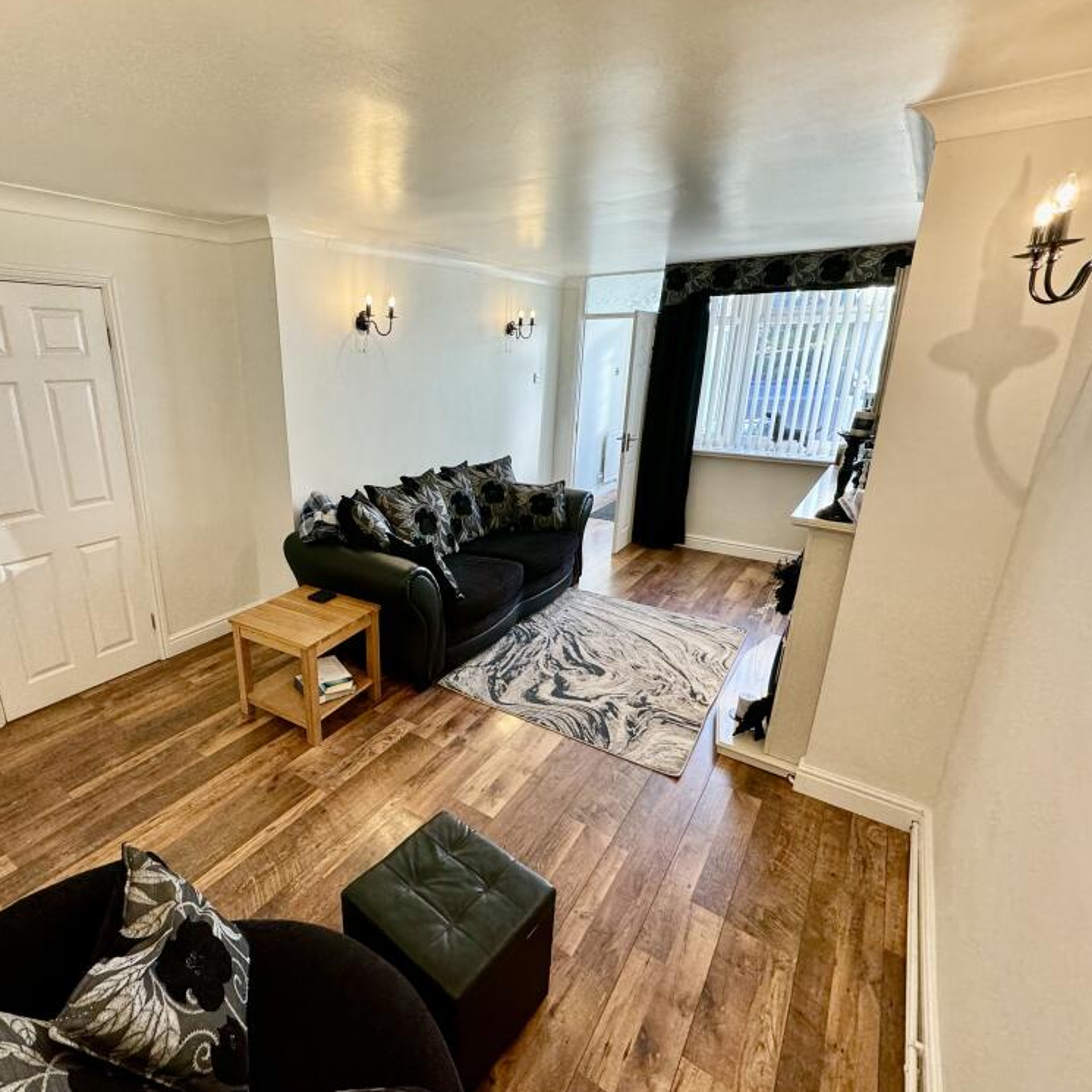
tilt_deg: -16.5
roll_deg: +0.8
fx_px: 607
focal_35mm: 17
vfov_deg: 84.0
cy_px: 542
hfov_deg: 82.6
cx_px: 419
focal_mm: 2.22
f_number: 2.2
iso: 160
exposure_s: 1/100
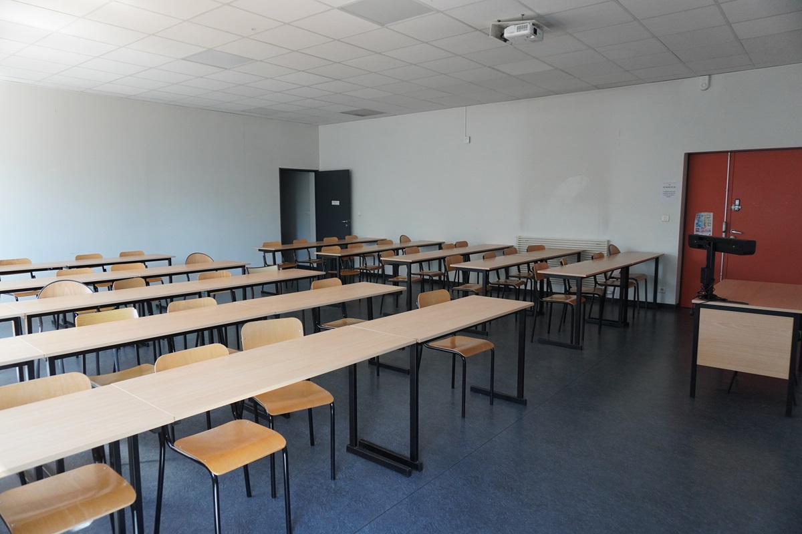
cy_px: 267
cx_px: 401
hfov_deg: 73.7
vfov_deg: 53.1
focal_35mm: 24
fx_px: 535
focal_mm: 16
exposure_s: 1/160
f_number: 4
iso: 800
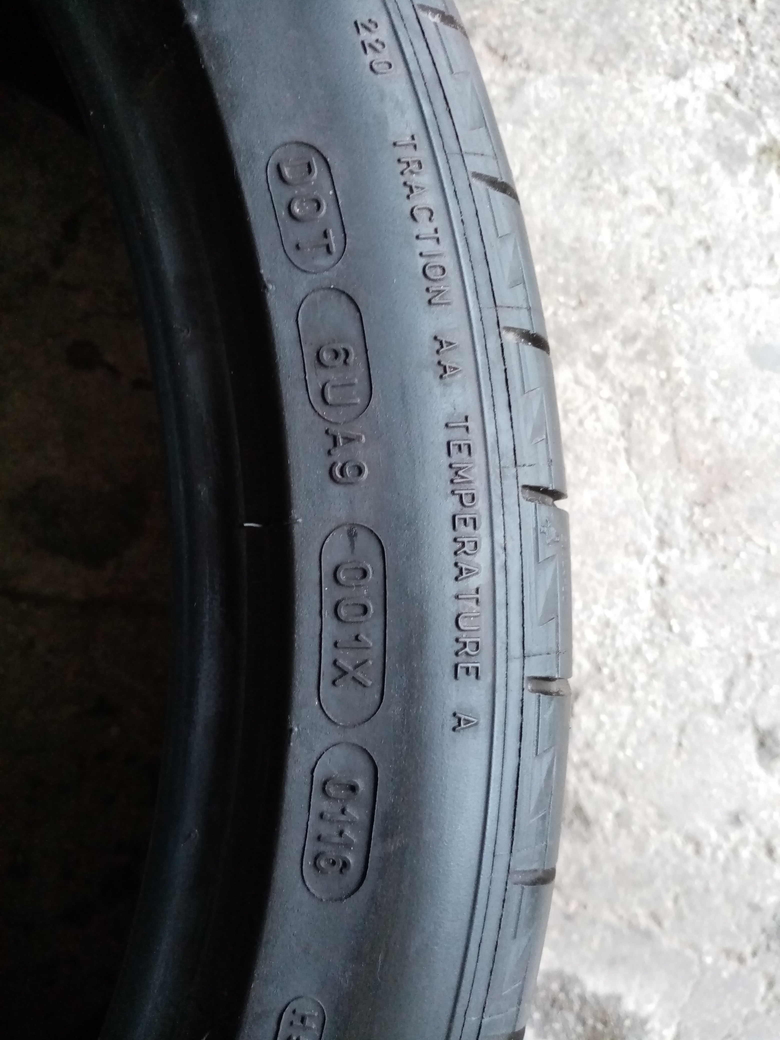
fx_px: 781
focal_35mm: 26
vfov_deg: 67.3
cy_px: 520
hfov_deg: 53.1
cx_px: 390
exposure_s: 1/20
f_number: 1.8
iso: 793
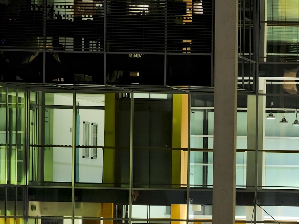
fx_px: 3446
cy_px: 267
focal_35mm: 399
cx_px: 350
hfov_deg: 5.0
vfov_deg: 3.7
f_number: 5.6
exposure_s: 3.2
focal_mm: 200
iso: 100
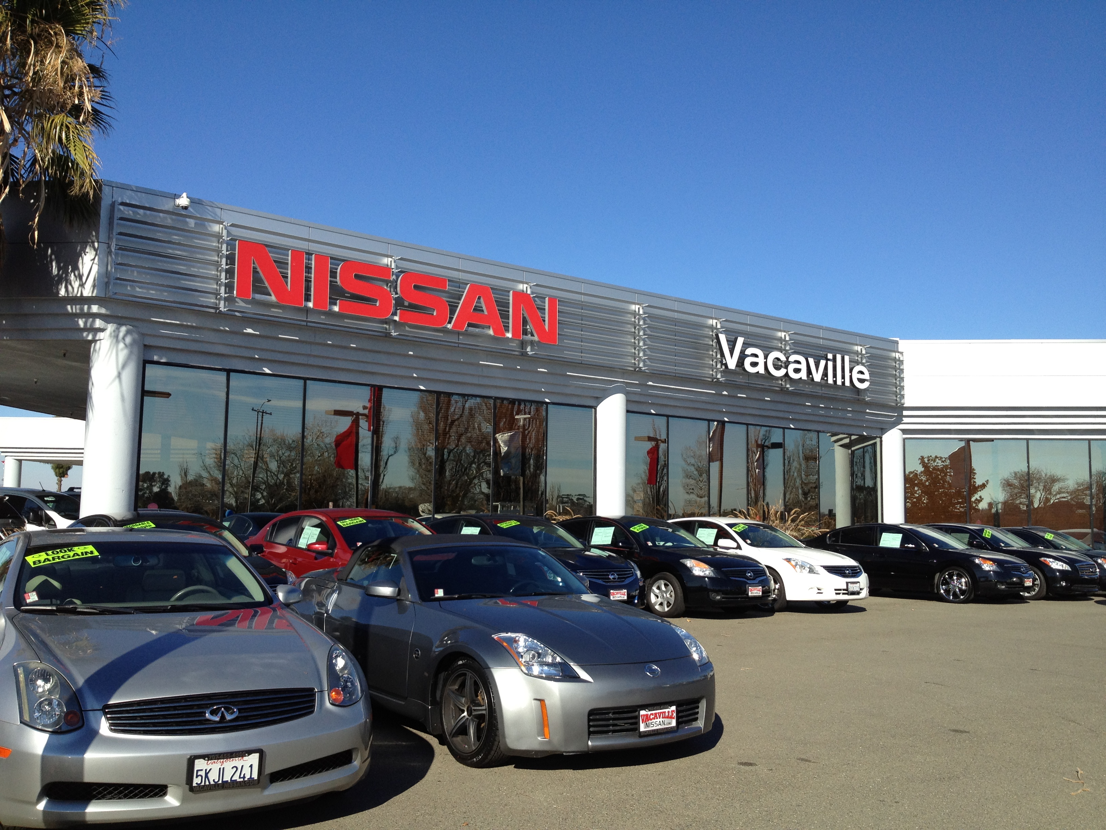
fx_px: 1118
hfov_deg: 52.6
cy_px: 415
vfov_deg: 40.7
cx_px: 553
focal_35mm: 35
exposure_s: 1/1672
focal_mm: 4.28
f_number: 2.4
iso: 64
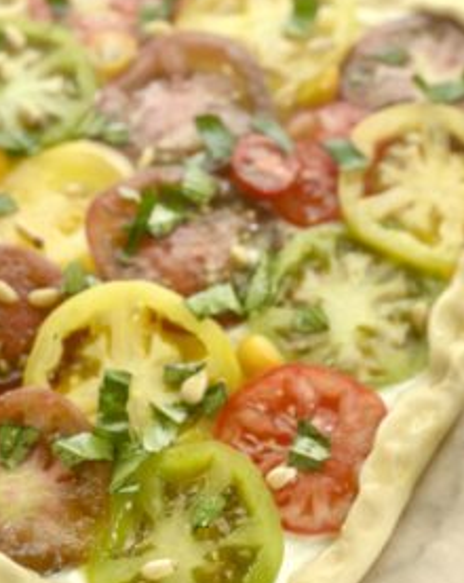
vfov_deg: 22.2
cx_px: 389
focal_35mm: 85
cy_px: 482
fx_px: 1462
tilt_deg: -60.6
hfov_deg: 17.8
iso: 80
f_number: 1.78
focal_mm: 6.86
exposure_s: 1/190
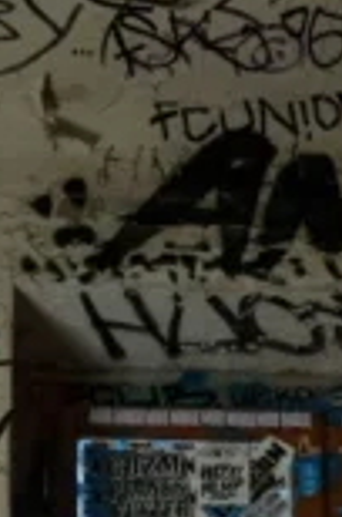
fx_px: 3020
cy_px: 1393
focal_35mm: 211
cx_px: -23
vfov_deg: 8.6
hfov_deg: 6.5
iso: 5000
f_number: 4
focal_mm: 27
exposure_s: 1/160
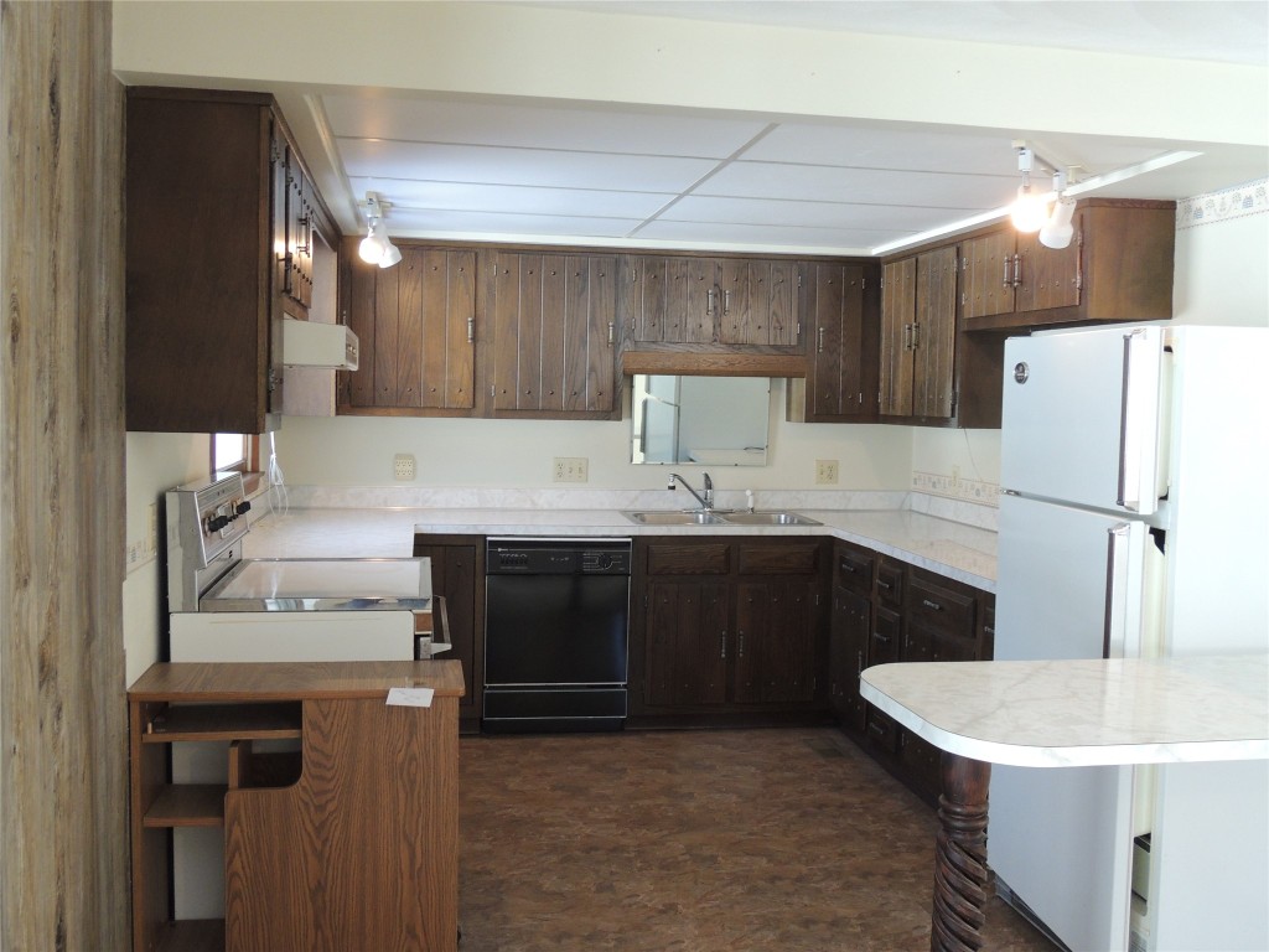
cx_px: 634
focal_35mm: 33
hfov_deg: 55.4
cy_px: 476
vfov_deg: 42.9
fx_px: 1210
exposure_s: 1/50
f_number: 3.2
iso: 280
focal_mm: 5.8
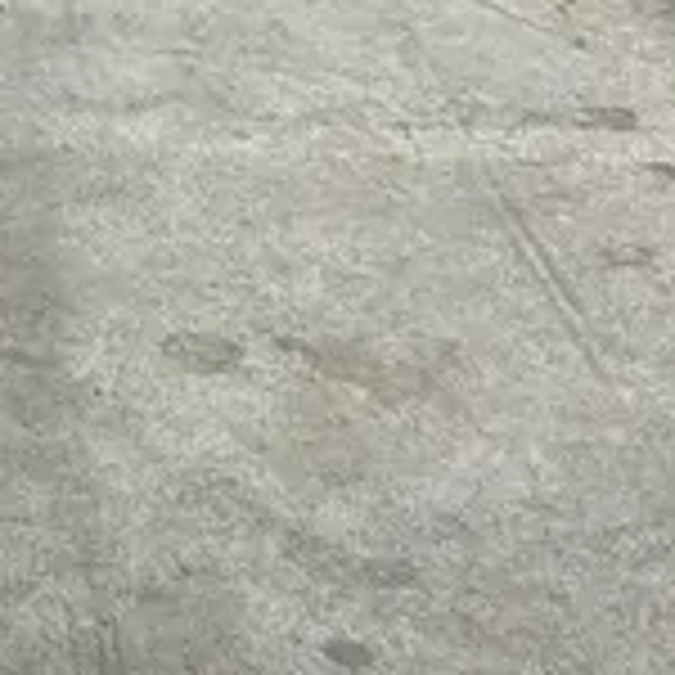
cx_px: -598
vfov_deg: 10.6
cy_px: -598
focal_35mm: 153
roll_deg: -0.7
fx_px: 3375
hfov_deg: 10.6
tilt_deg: -12.6
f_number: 1.5
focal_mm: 5.7
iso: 80
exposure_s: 1/50
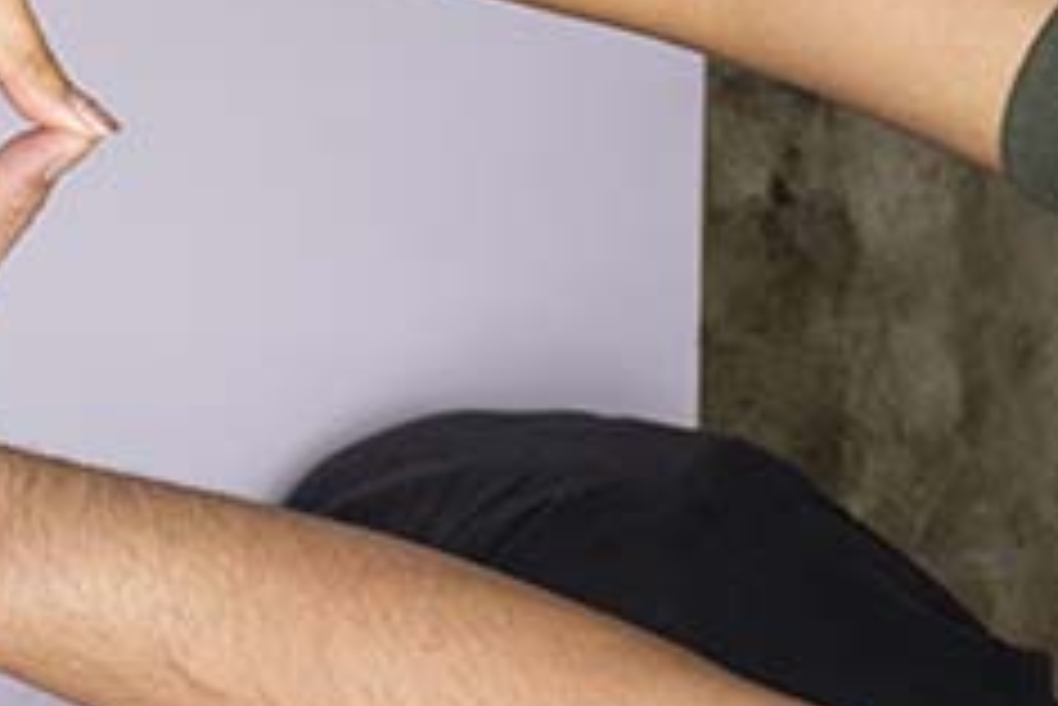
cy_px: -171
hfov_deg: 13.8
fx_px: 4087
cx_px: -567
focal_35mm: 139
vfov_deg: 9.7
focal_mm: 34
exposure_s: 1/200
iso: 64
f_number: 7.1
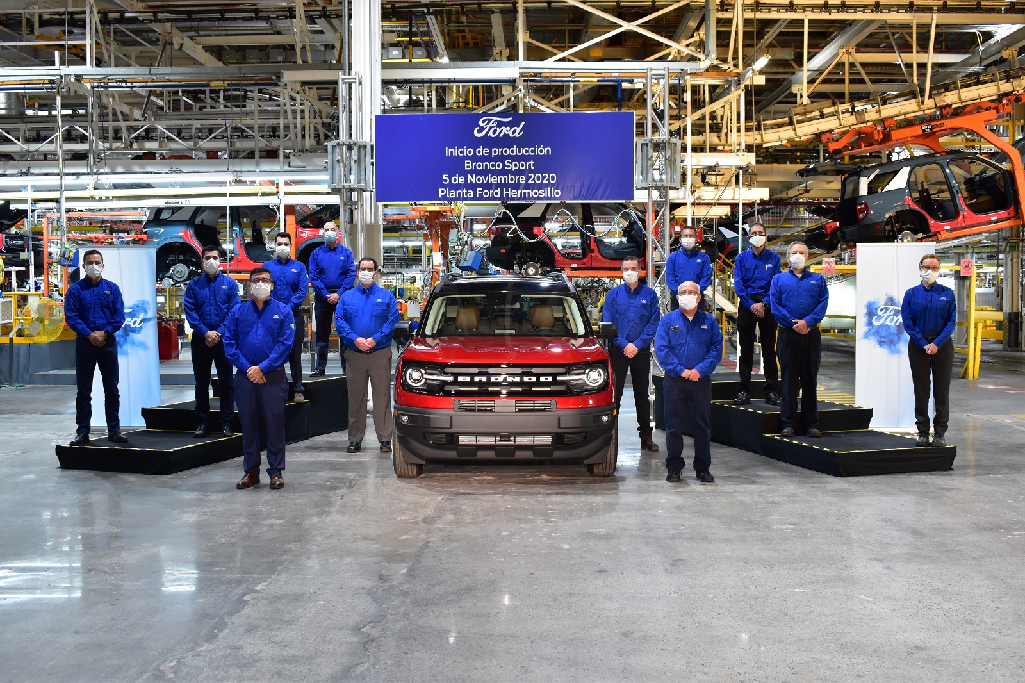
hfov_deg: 53.1
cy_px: 342
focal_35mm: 36
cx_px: 512
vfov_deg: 36.9
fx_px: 1025
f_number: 6.3
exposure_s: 1/15
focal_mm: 24
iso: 800
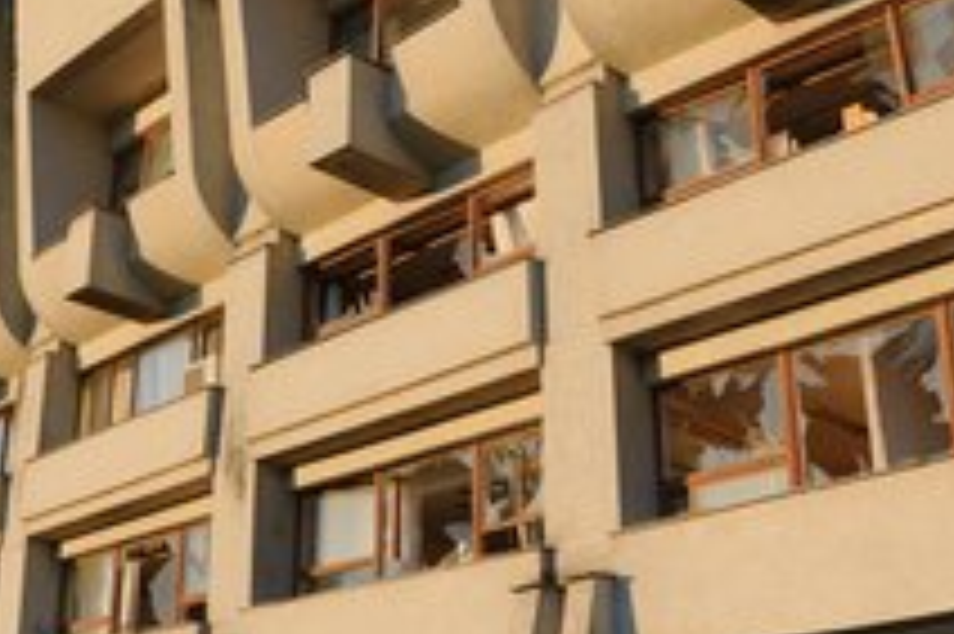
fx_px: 1350
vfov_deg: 26.4
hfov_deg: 38.7
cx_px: 364
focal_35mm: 51
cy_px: 344
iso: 160
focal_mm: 18
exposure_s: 1/640
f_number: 4.5
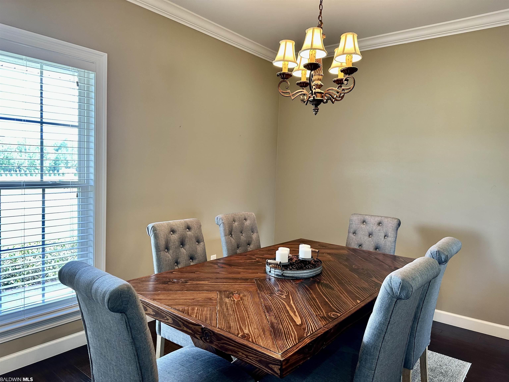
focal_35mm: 24
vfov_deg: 56.8
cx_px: 254
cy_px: 191
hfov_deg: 71.6
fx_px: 353
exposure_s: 1/60
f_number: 1.78
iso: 125
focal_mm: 6.86
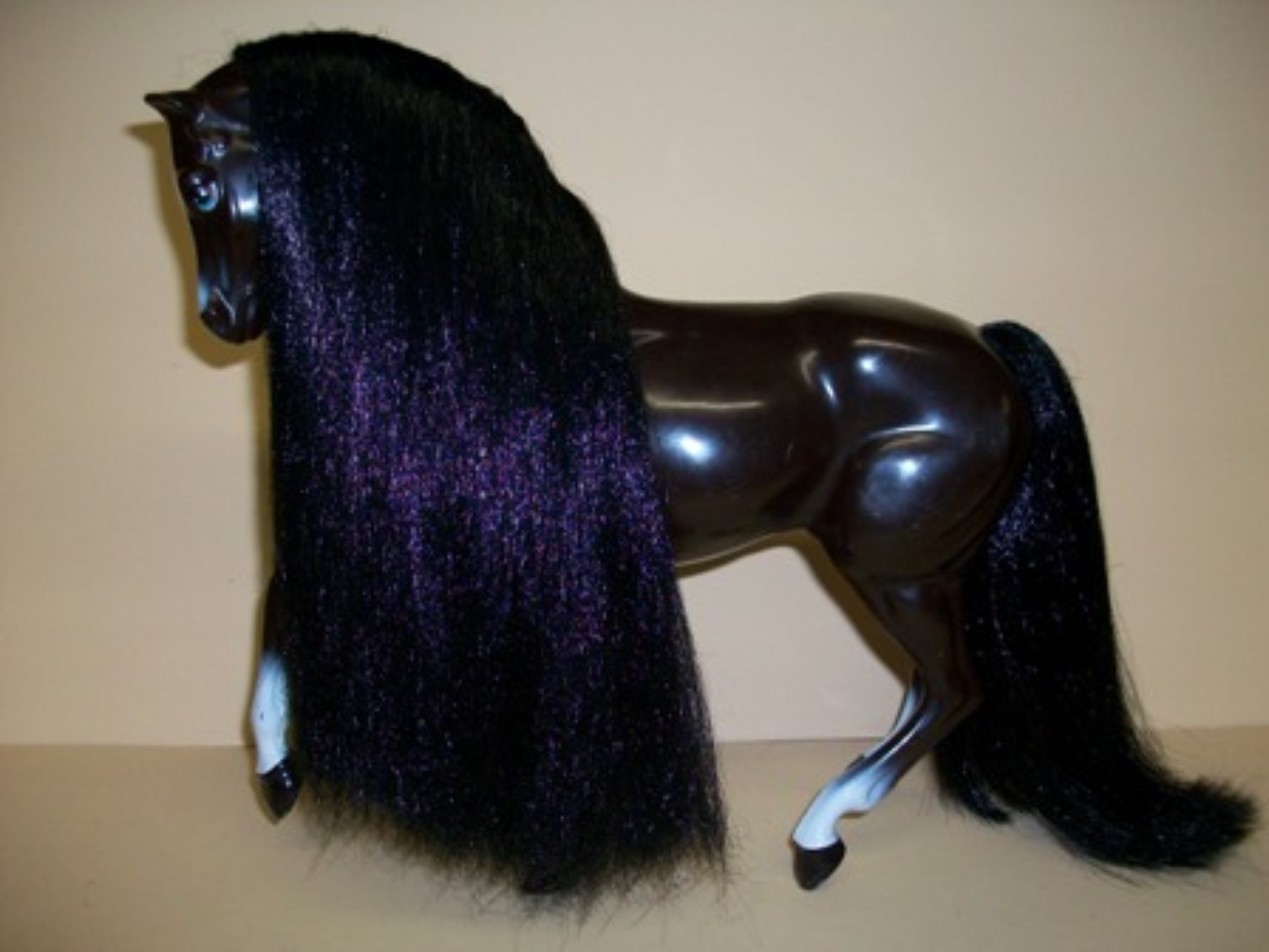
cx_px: 634
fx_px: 1246
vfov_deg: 41.8
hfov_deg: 54.0
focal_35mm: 34
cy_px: 476
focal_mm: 5.7
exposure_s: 1/60
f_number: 2.8
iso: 120
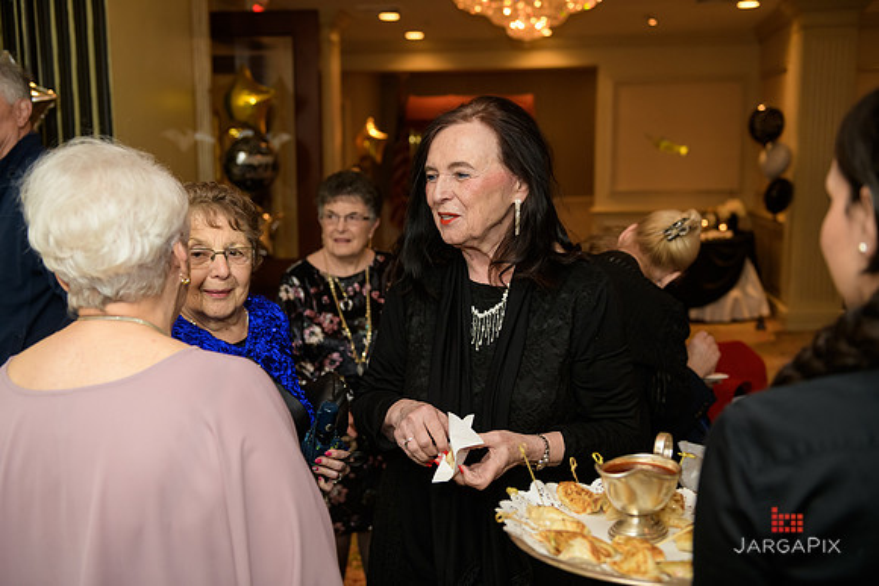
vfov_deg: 35.1
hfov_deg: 50.7
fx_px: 928
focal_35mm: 38
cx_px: 440
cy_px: 293
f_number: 3.2
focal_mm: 38
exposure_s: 1/125
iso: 1000
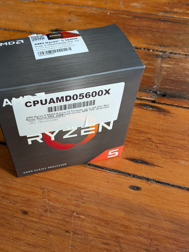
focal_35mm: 33
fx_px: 240
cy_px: 135
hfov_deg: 42.4
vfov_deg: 55.3
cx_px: 63
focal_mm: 4.53
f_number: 1.7
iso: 29
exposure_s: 1/232
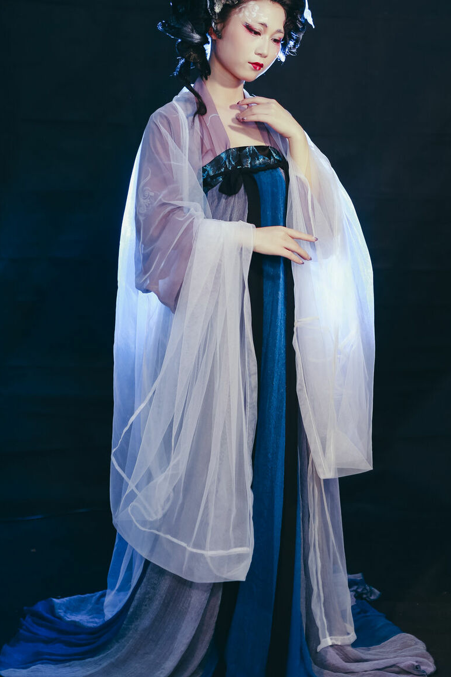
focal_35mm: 67
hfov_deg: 20.3
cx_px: 251
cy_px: 223
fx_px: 1259
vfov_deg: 29.9
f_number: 2
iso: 320
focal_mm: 50
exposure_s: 1/100
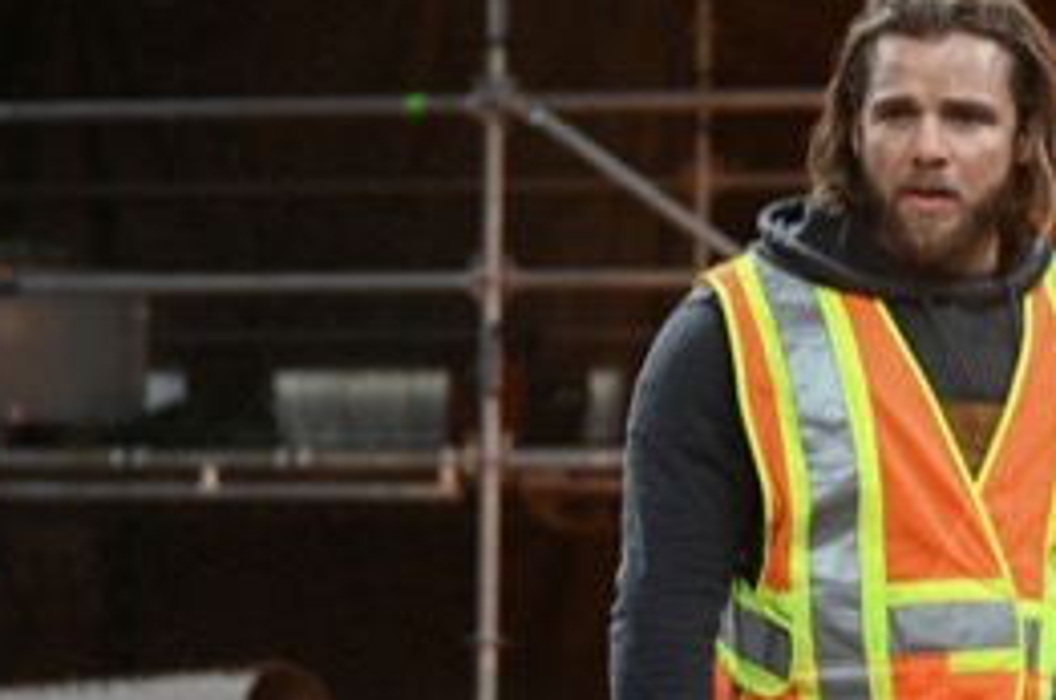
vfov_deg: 12.3
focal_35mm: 111
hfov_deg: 18.2
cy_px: 376
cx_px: 894
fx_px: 3250
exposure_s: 1/400
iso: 800
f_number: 2.8
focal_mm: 58
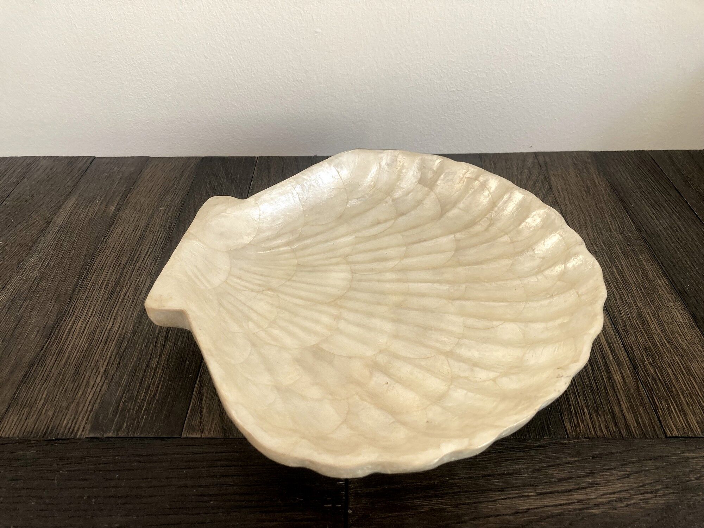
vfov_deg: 49.7
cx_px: 352
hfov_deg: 63.4
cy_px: 264
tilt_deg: -39.2
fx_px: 569
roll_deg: +2.6
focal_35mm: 28
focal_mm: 3.99
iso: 64
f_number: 1.8
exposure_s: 1/121
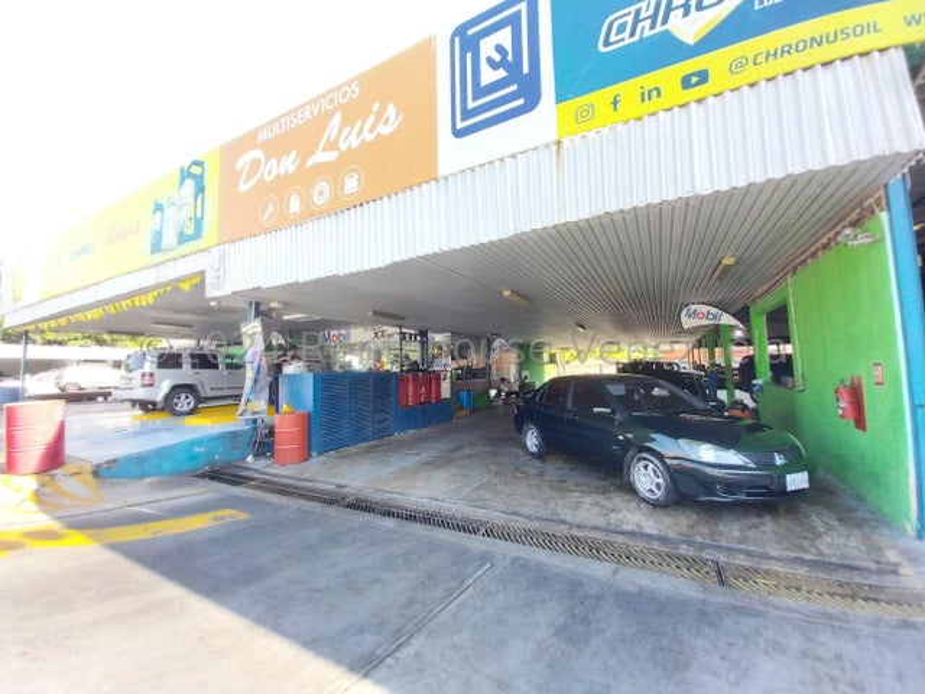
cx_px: 462
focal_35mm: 13
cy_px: 347
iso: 64
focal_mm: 1.3
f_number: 2.2
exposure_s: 1/50
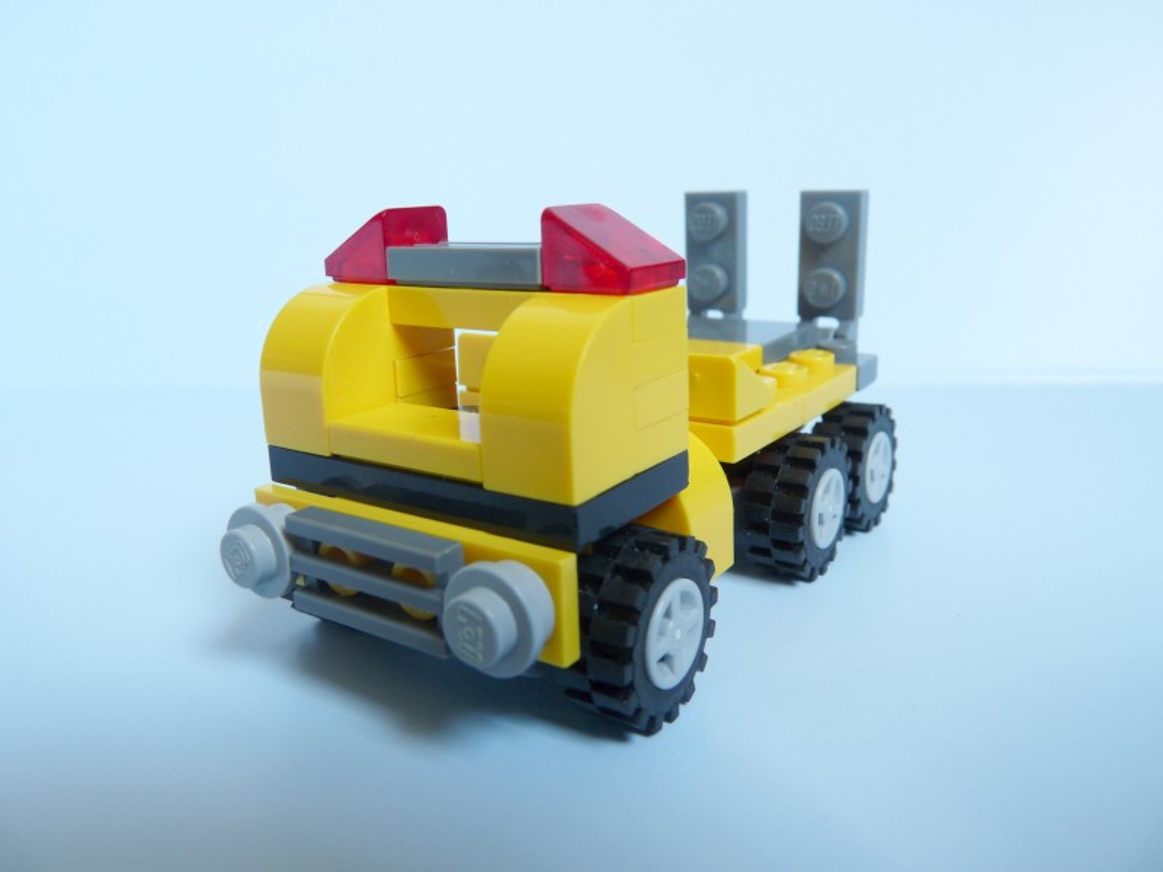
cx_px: 582
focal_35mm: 27
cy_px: 436
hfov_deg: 65.3
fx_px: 907
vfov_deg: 51.4
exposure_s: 1/15
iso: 100
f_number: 4
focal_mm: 4.8
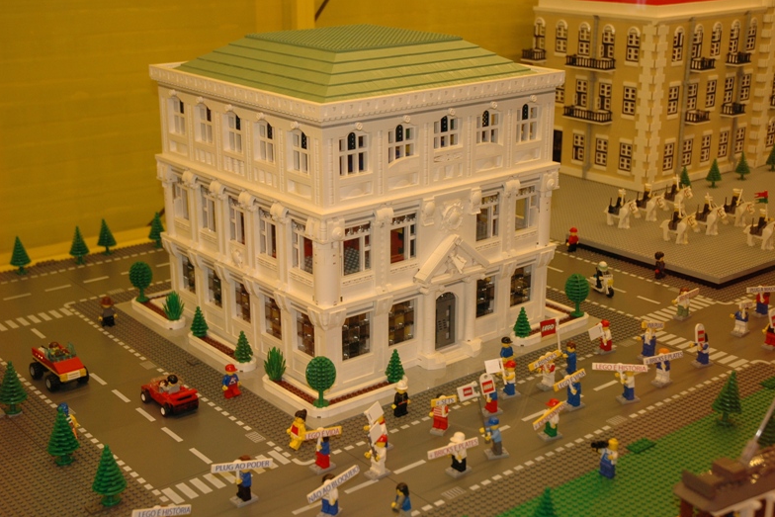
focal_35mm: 52
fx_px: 1120
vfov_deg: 26.0
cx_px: 394
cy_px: 262
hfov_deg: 38.2
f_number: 4.2
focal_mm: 34
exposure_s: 1/100
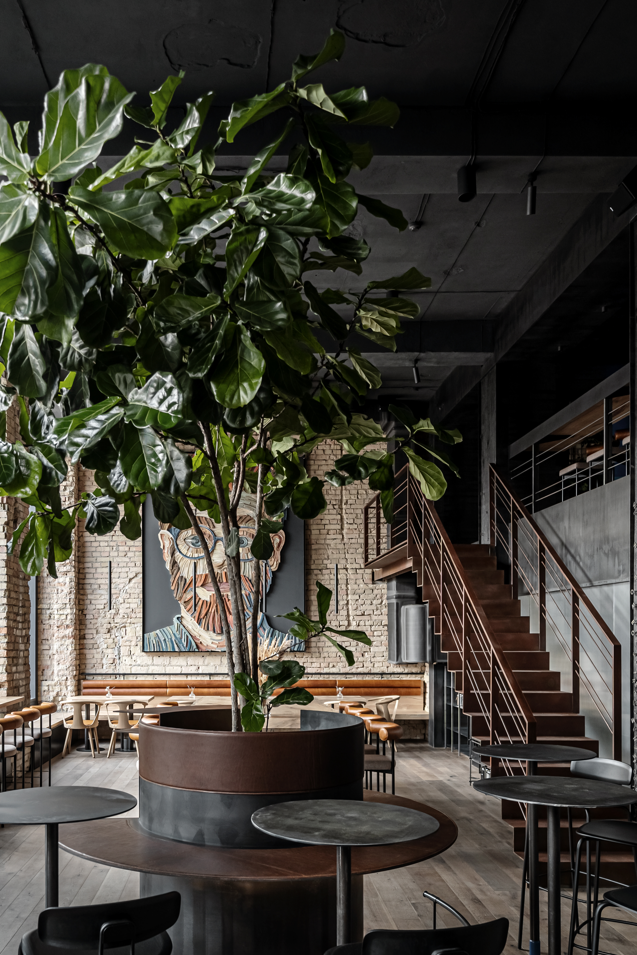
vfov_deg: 64.4
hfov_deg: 45.8
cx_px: 219
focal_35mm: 28
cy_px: 605
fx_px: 743
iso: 500
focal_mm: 20
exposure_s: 1/400
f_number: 4
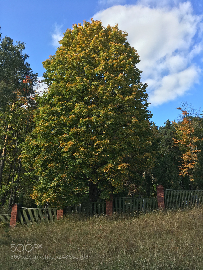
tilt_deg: +16.1
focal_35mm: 29
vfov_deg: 61.7
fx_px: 227
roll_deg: -0.2
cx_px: 102
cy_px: 135
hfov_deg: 48.2
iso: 25
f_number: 2.2
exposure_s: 1/615
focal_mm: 4.15
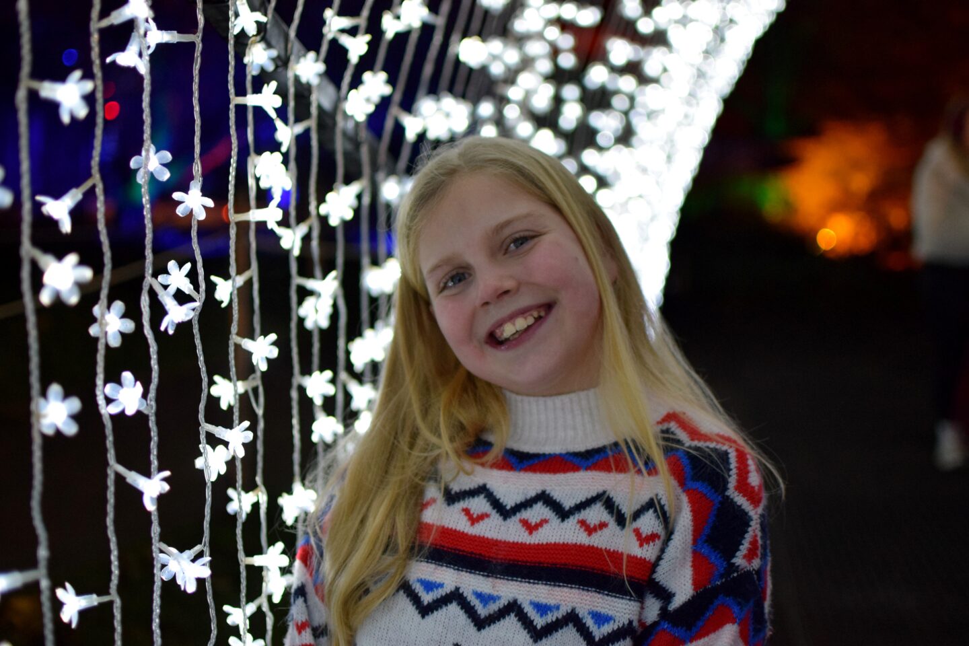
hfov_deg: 37.9
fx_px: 1413
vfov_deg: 25.8
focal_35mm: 52
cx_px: 484
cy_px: 323
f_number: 2
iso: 1600
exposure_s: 1/500
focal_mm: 35
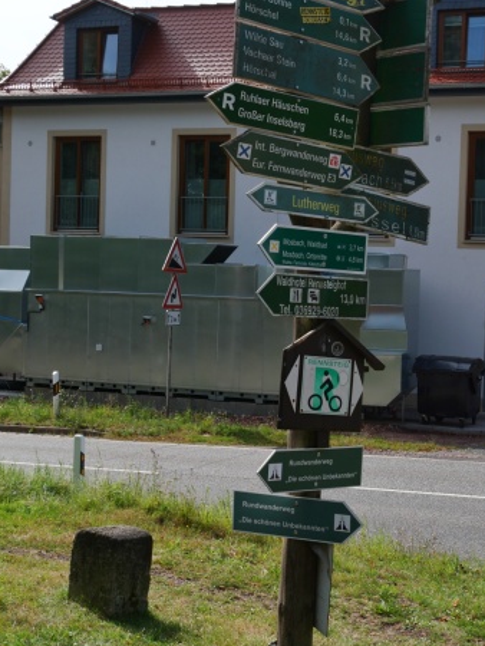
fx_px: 1045
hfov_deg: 26.1
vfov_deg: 34.3
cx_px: 300
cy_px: 291
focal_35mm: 56
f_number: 7.1
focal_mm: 21
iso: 200
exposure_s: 1/320
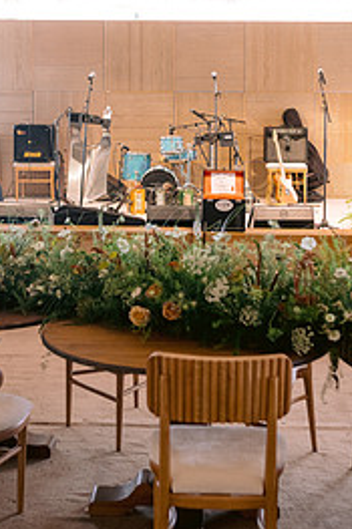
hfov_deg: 22.6
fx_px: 881
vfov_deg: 33.1
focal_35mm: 60
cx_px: 207
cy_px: 173
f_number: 2.8
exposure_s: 1/125
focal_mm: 35
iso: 800
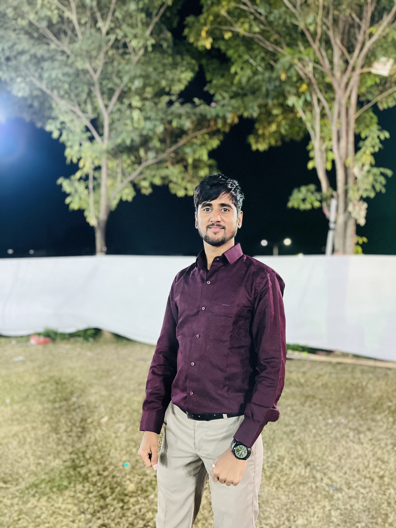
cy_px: 264
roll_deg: +0.3
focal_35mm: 26
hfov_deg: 53.1
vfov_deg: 67.3
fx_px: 397
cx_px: 198
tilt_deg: +3.0
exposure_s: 1/50
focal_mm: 5.1
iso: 500
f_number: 1.6
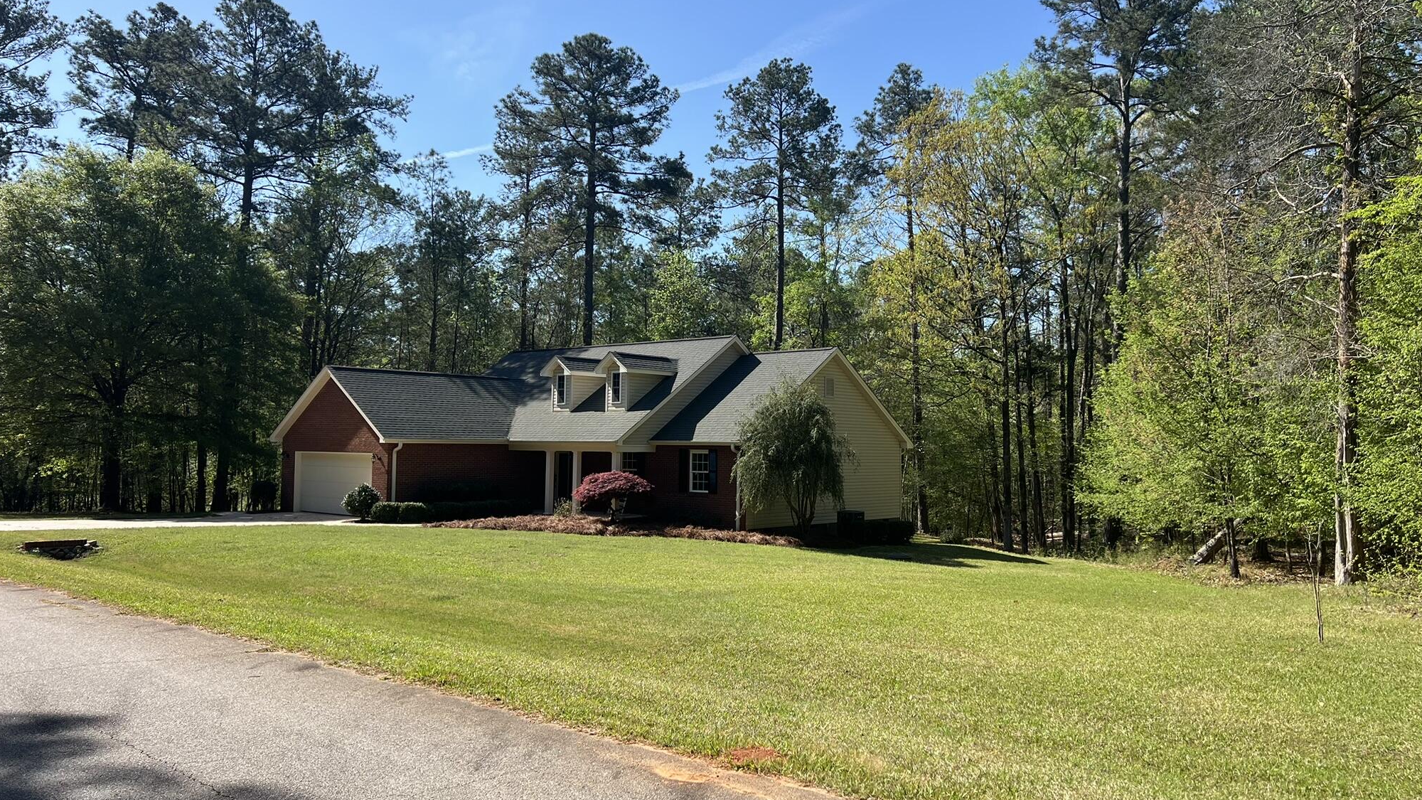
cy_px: 371
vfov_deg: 40.2
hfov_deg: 66.1
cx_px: 725
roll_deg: -0.5
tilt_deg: +2.7
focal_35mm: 29
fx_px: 1093
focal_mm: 5.7
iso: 50
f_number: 1.5
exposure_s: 1/2841
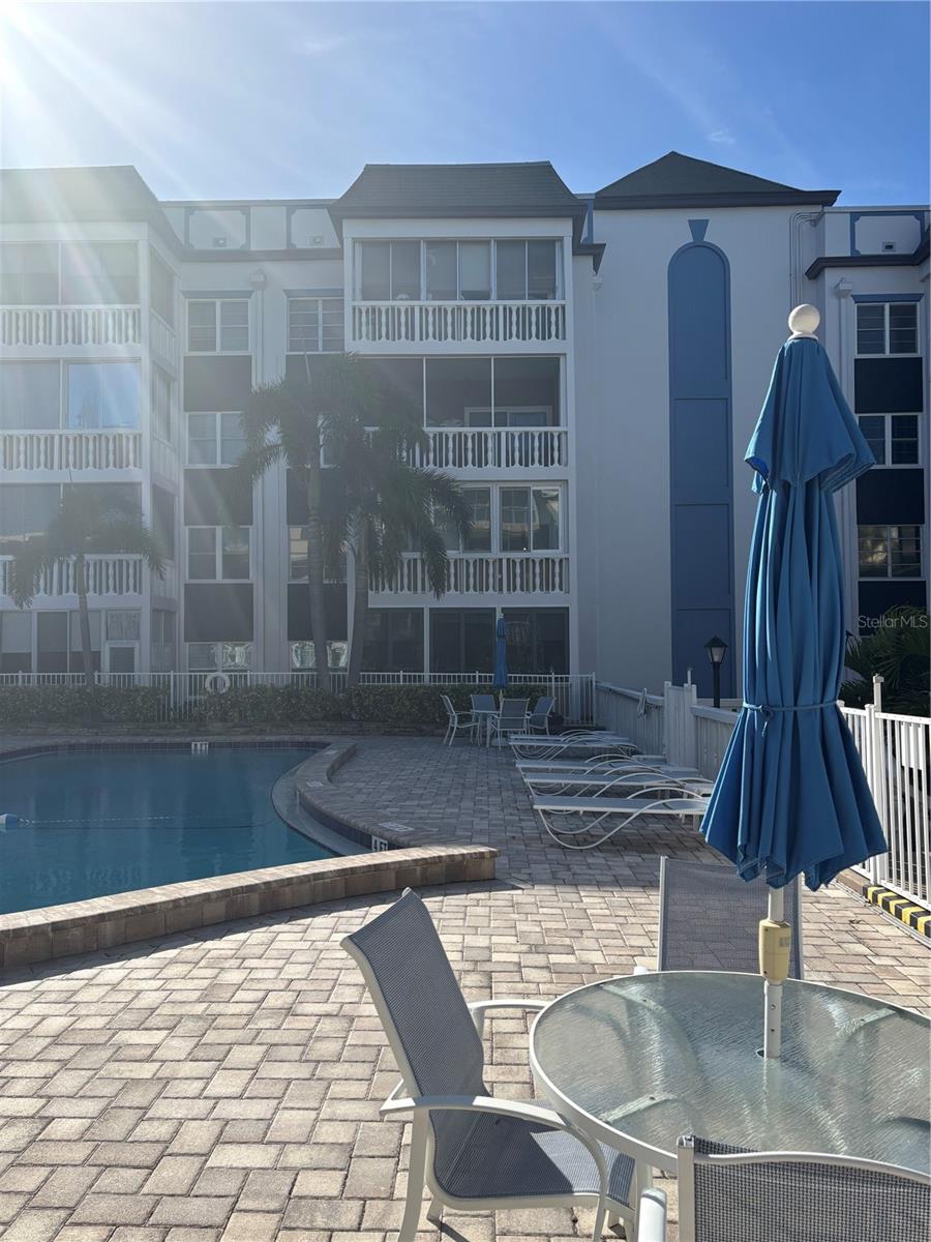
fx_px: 932
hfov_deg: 53.1
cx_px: 466
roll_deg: +0.2
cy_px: 621
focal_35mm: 26
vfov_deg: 67.3
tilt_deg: +2.3
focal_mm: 5.96
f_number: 1.6
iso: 50
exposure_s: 1/3788
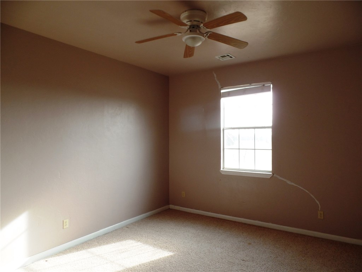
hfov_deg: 73.9
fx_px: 241
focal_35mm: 23
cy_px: 136
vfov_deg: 58.9
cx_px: 181
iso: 80
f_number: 3.2
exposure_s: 1/45
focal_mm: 4.1
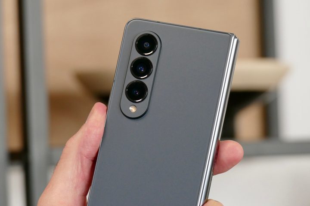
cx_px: 155
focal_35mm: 226
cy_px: 103
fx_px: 1946
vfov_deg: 6.1
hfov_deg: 9.1
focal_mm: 82.28
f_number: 4
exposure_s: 1/100
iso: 800
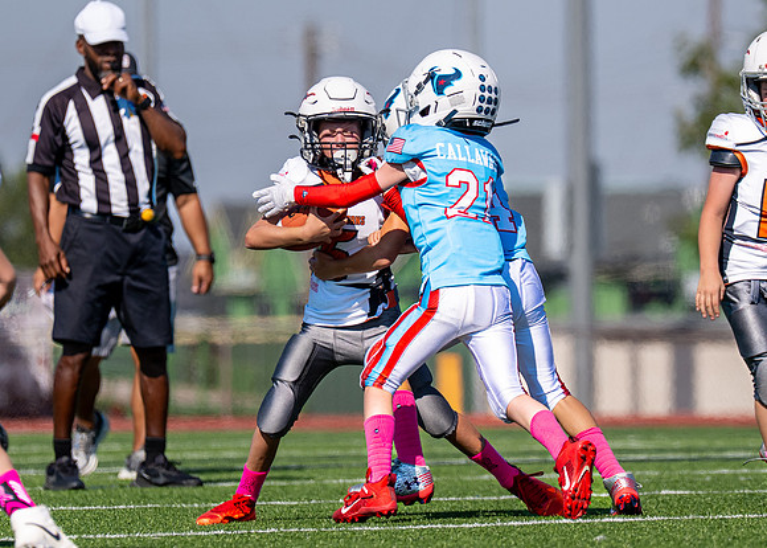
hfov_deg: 3.9
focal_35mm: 514
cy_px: 253
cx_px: 454
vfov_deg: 2.8
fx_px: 11203
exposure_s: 1/3200
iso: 100
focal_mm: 200
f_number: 2.8
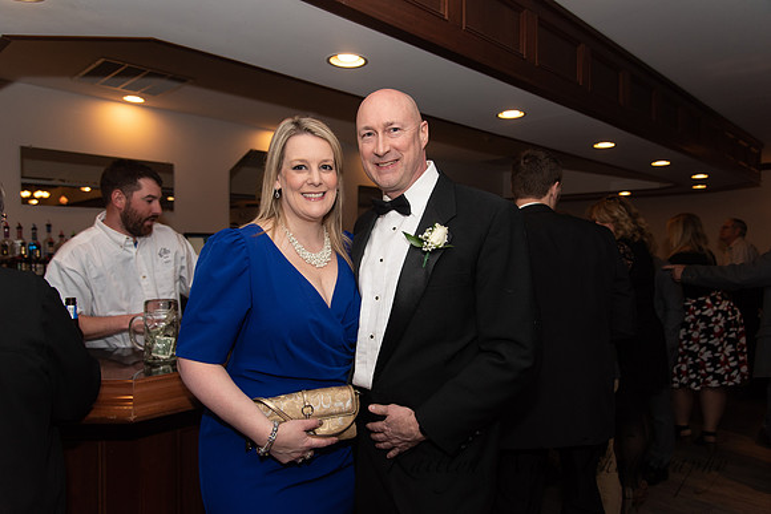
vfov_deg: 53.2
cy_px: 257
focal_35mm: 24
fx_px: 514
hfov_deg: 73.7
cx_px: 386
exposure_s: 1/200
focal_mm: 24
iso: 800
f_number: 4
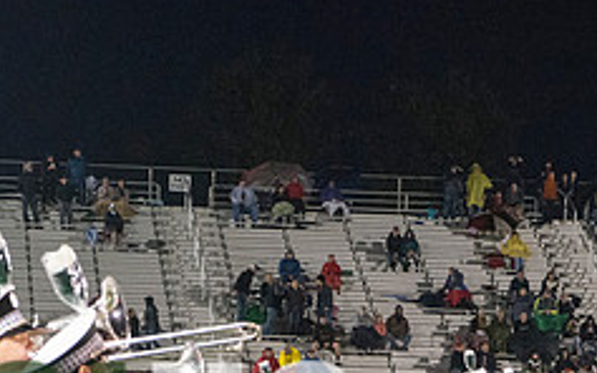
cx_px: 166
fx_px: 2847
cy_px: 480
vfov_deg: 7.4
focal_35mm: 175
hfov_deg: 11.9
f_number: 5.6
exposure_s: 1/200
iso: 5000
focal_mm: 70
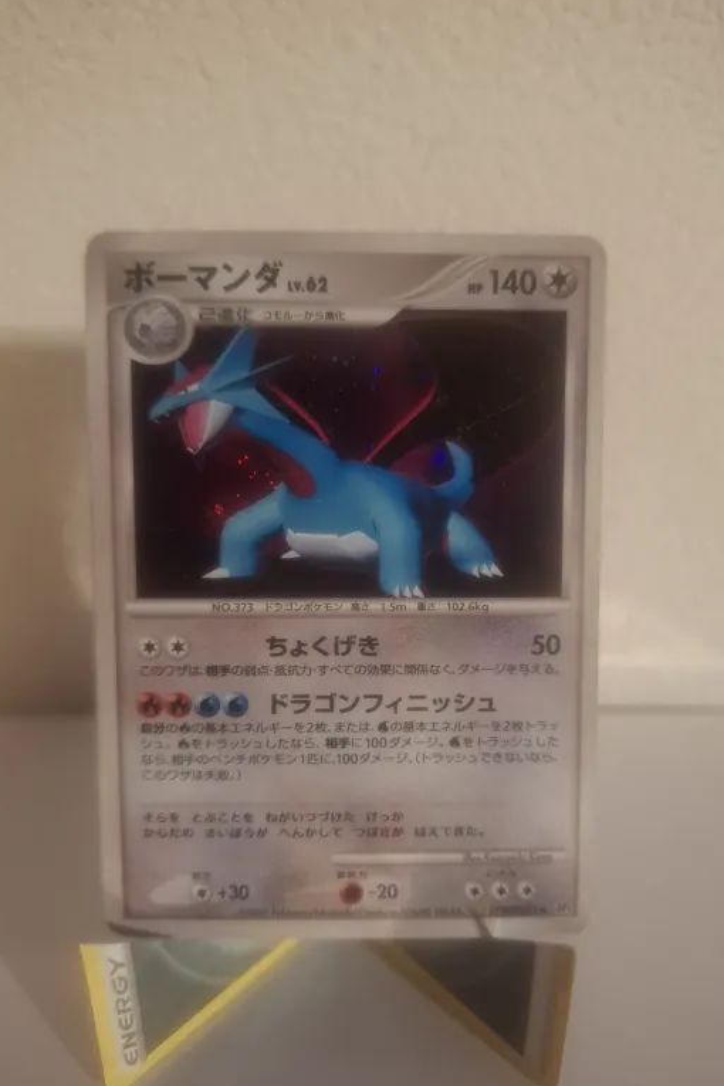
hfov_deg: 51.2
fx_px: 754
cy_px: 549
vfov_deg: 71.5
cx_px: 390
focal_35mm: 25
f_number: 1.8
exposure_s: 1/25
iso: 640
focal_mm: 5.54
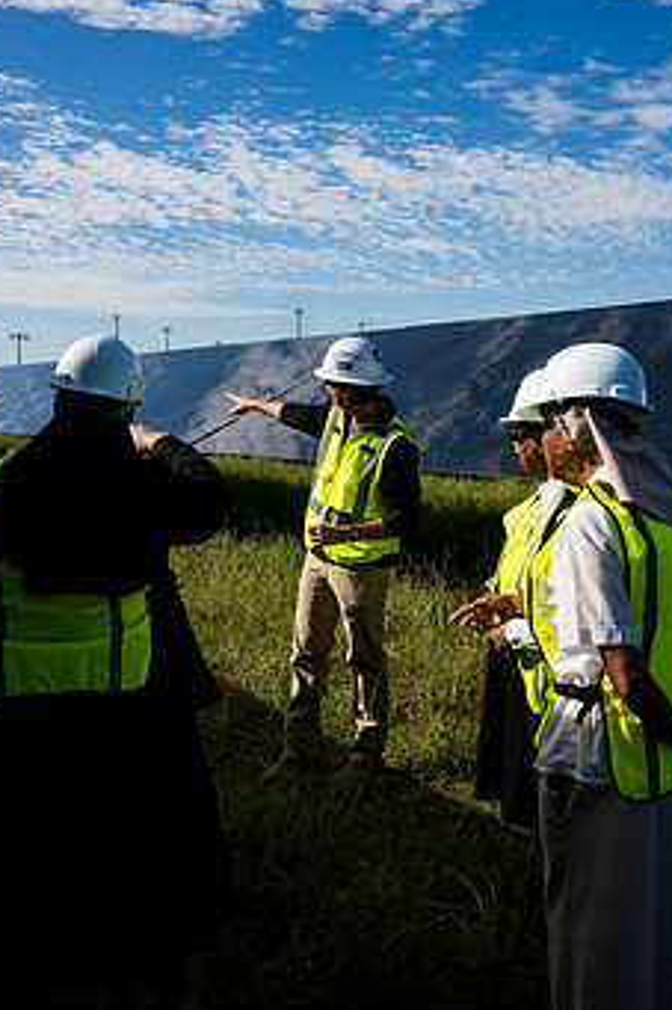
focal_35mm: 37
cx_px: 352
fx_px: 1037
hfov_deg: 35.9
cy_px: 438
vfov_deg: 51.8
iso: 200
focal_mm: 28
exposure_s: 1/320
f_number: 16
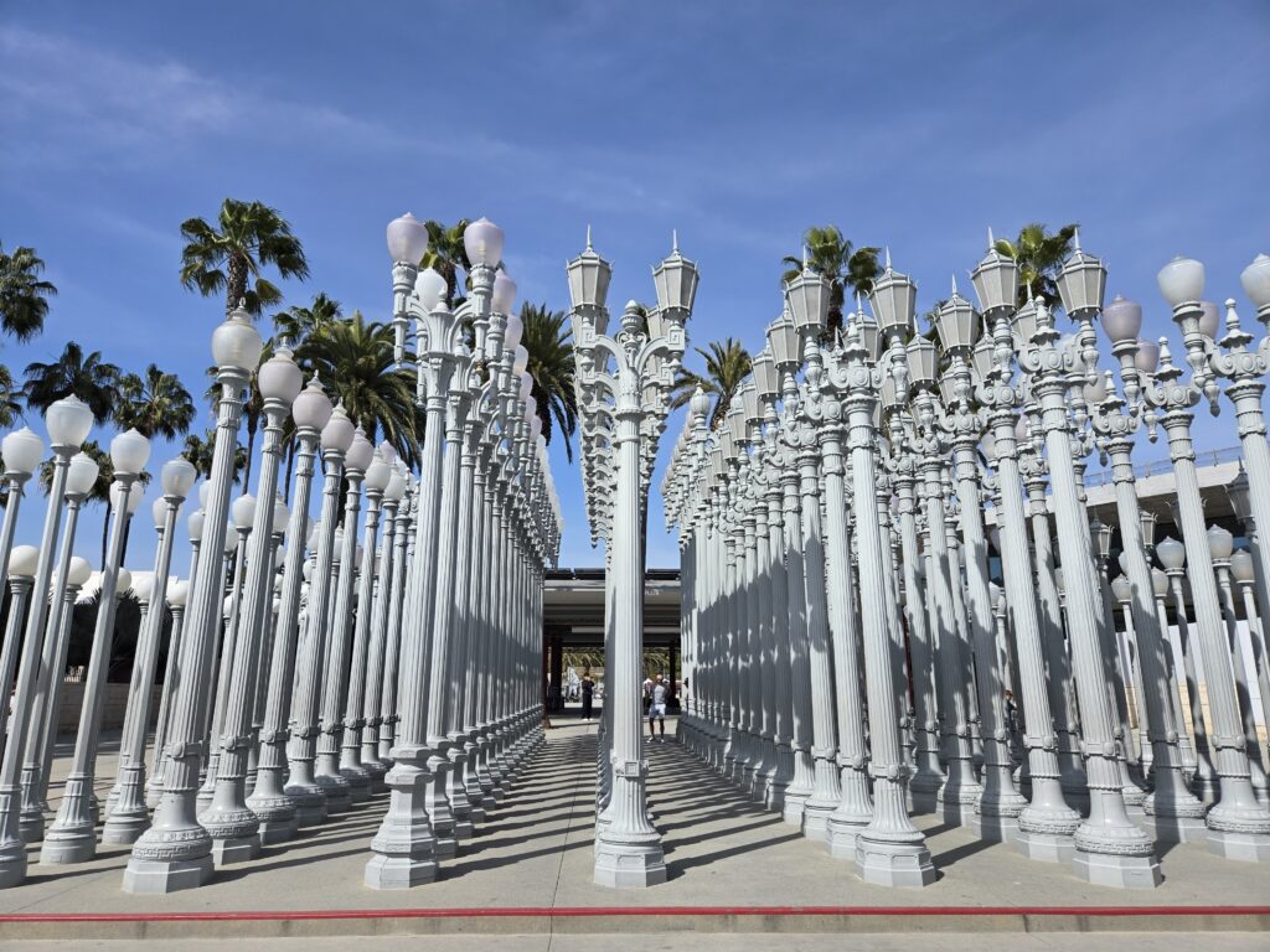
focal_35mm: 23
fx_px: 844
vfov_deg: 58.9
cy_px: 476
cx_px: 635
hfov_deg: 73.9
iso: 32
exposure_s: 1/2921
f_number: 1.8
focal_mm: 5.4
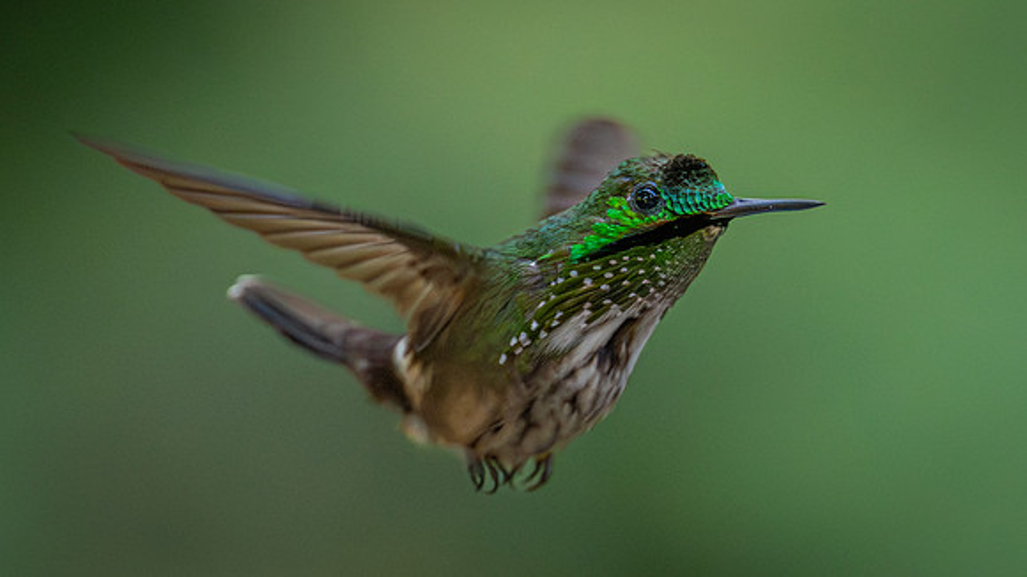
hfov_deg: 2.2
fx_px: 27097
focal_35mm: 995
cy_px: 363
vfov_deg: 1.2
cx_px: 1031
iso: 6400
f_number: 4.5
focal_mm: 400
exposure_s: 1/2000
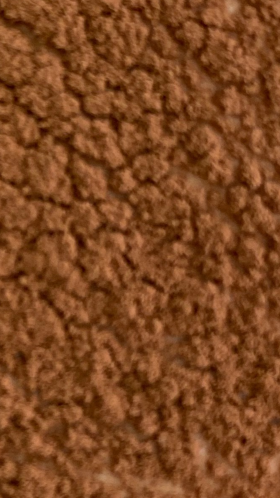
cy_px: 294
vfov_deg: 22.0
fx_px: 1280
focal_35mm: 97
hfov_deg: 12.3
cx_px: -33
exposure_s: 1/100
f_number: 1.8
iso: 125
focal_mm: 4.25
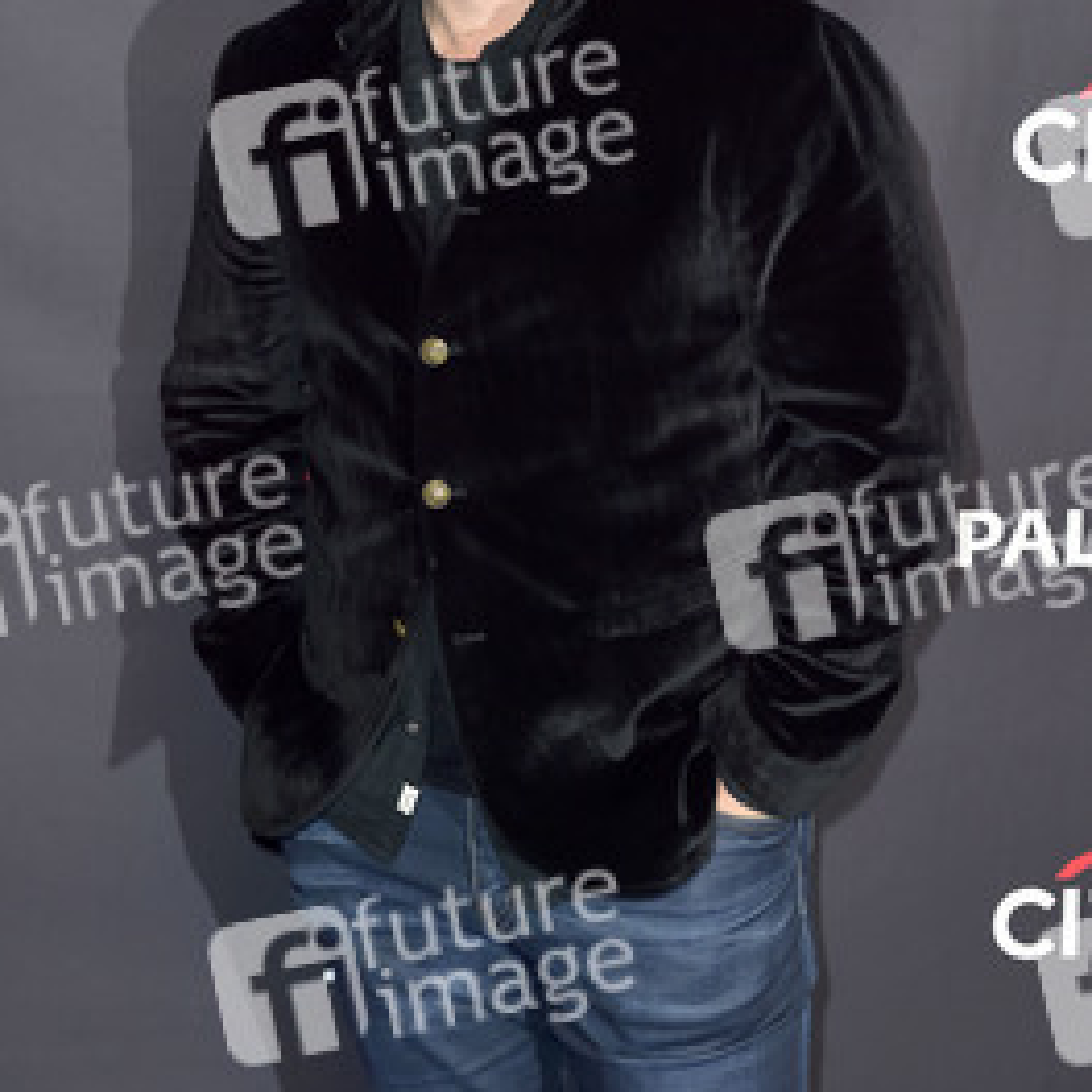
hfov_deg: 21.7
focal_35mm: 80
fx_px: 2855
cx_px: 544
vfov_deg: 21.6
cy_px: 347
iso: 250
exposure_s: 1/250
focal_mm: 62
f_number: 6.3
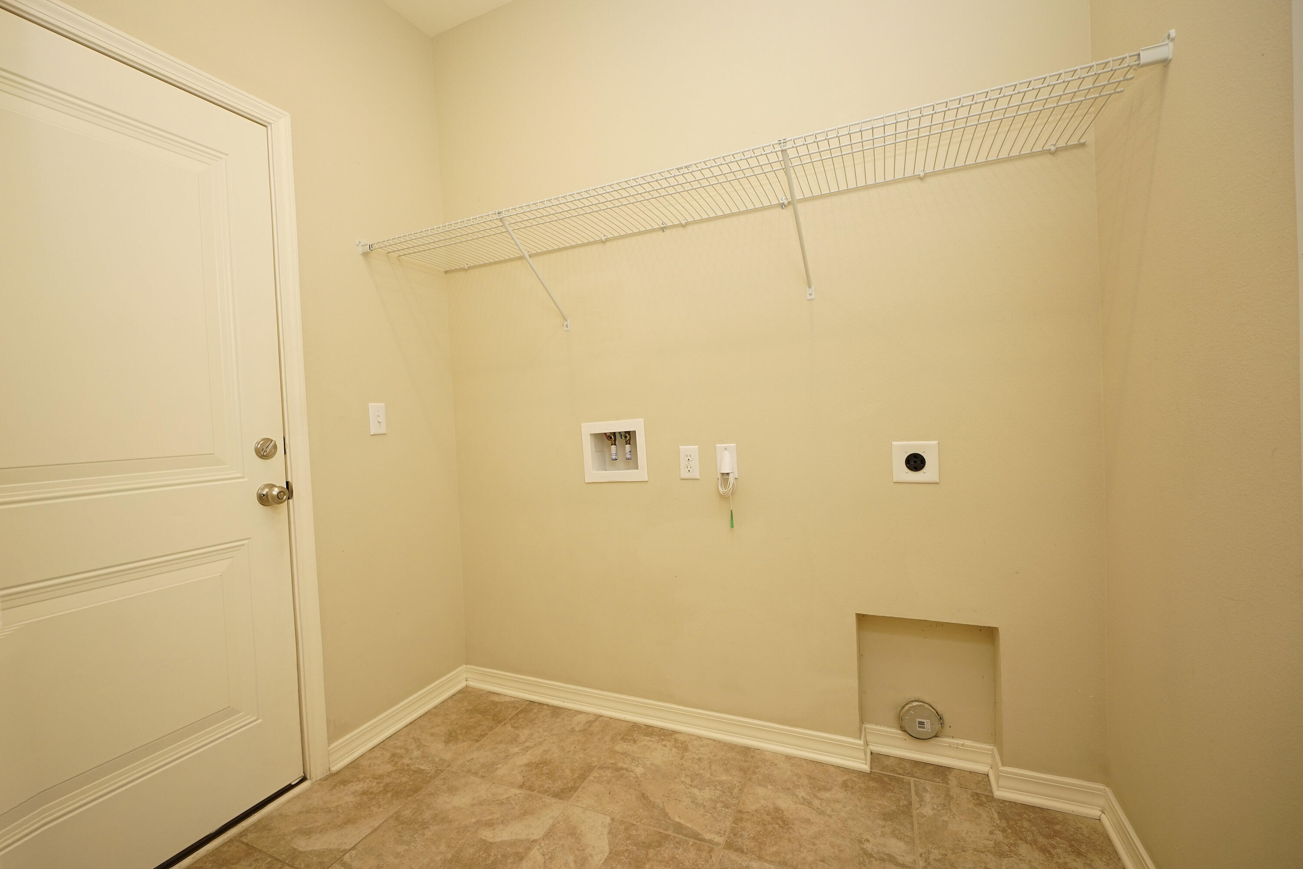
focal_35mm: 15
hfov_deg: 100.4
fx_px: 543
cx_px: 652
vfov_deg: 77.3
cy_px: 434
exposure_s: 1/60
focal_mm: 10
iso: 250
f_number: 4
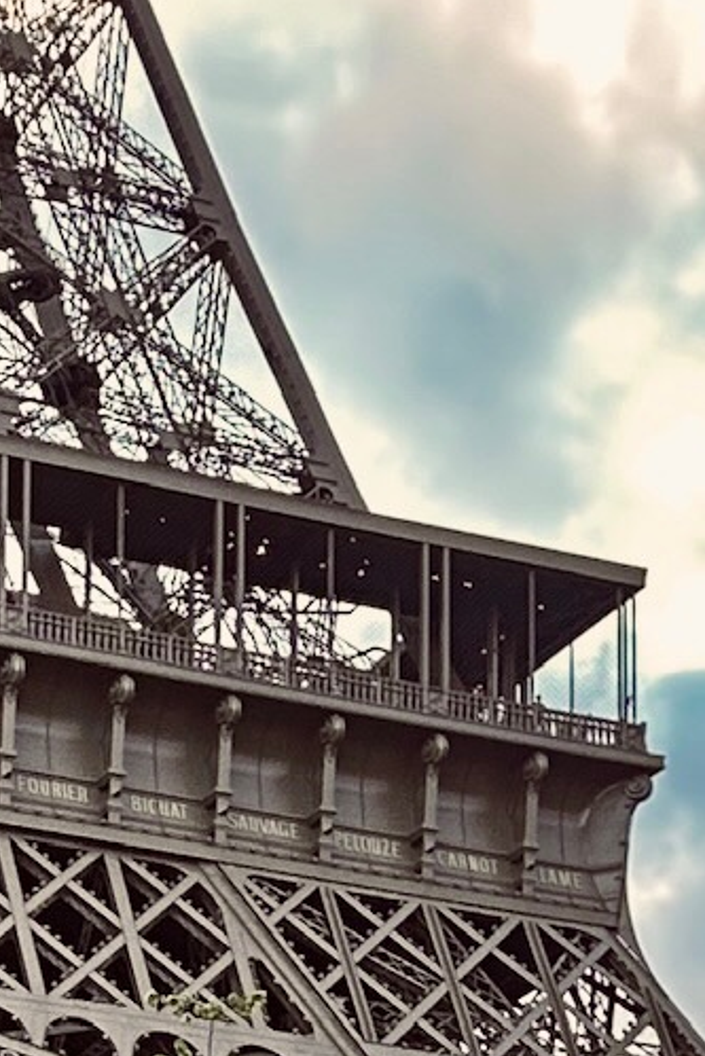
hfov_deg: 10.6
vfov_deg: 14.7
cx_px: -87
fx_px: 3757
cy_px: 1672
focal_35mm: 128
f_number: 1.9
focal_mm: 2.69
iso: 80
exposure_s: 1/61
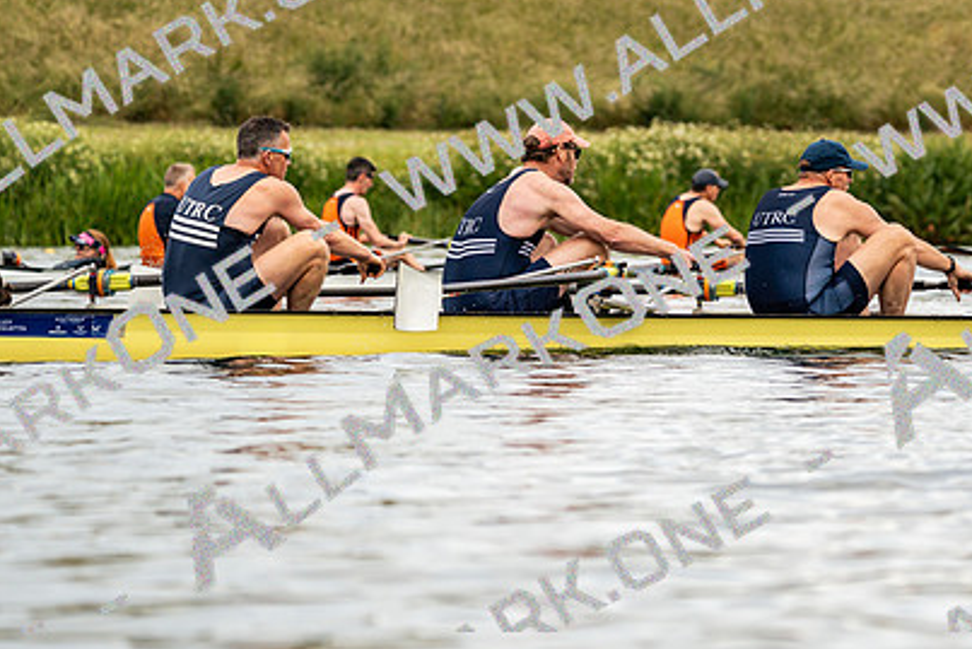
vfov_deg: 4.0
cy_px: 218
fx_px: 9183
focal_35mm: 340
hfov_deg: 6.1
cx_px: 678
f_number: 6.3
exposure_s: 1/2000
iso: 250
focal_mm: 236
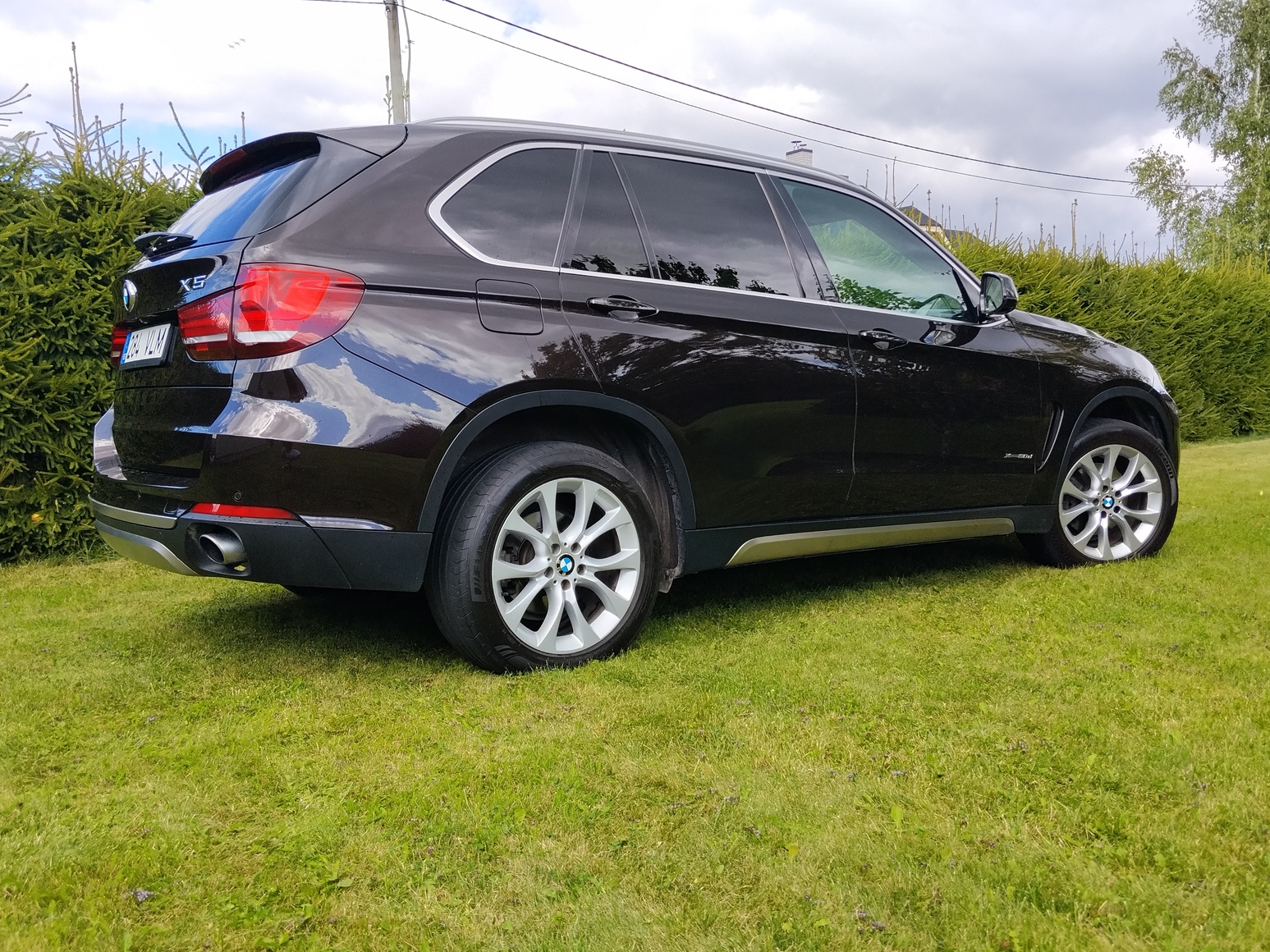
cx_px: 637
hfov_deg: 60.0
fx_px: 1101
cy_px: 465
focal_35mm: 30
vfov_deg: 46.8
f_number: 1.8
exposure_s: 1/723
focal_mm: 4.22
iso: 50
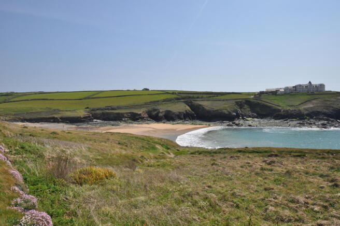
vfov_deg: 53.0
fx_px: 226
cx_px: 170
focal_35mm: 24
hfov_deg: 73.8
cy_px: 113
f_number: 11
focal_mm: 16
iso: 200
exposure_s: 1/500
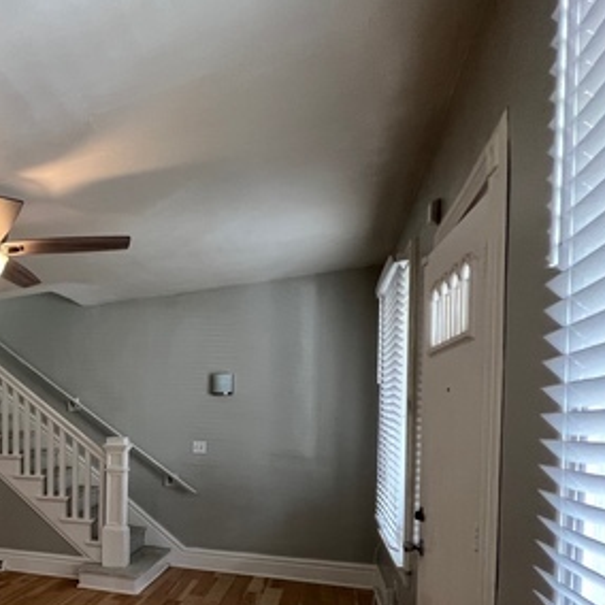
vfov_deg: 56.1
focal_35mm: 27
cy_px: 456
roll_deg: +1.2
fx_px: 534
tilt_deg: -2.7
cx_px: -76
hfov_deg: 43.8
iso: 250
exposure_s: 1/60
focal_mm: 1.57
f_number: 1.8
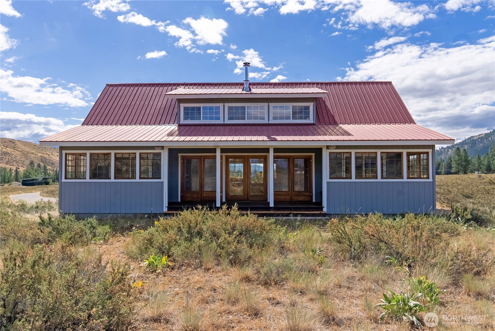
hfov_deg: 73.7
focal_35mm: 24
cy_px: 166
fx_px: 330
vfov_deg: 53.2
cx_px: 248
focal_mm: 24
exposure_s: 1/8000
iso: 100
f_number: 8
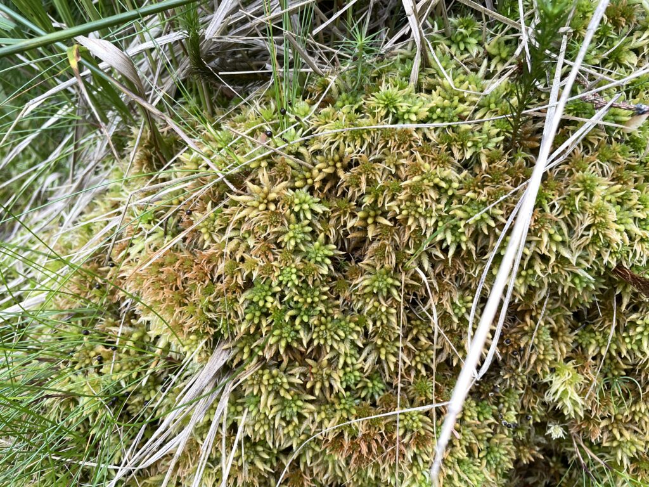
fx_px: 487
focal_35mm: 26
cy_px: 244
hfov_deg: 67.3
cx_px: 324
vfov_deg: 53.1
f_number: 1.6
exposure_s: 1/121
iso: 80
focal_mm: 4.2
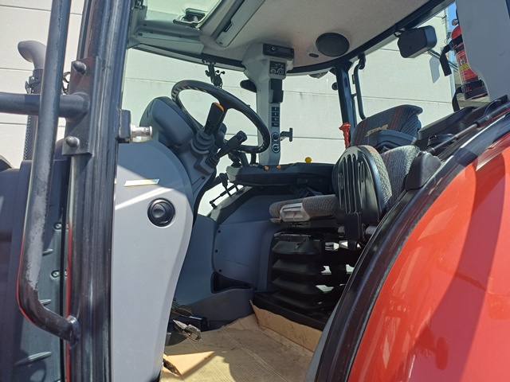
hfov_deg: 69.4
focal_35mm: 25
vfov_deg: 54.9
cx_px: 255
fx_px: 368
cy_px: 191
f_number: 1.8
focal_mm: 4.65
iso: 50
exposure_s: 1/564
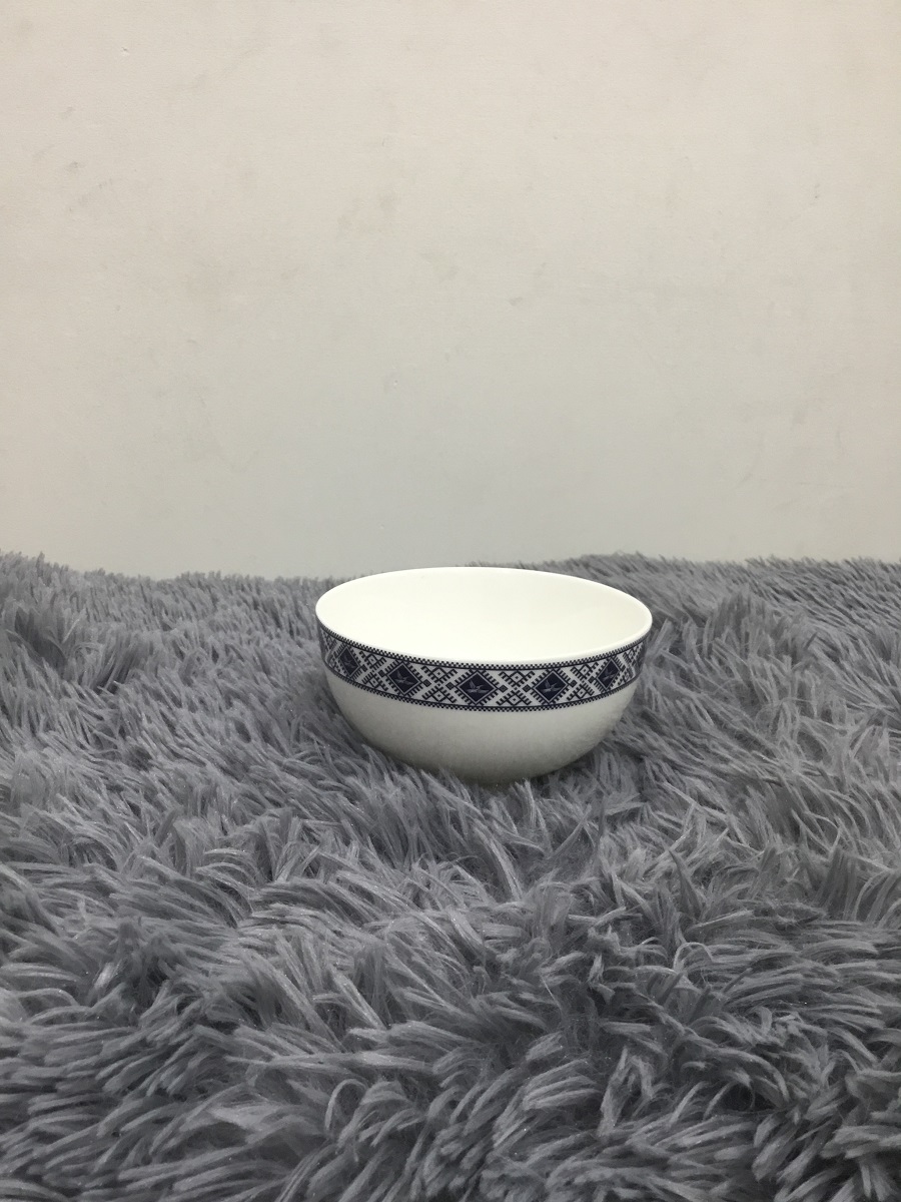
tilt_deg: -14.5
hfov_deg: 45.4
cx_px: 450
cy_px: 601
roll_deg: +1.3
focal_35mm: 31
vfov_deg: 58.4
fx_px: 1076
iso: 100
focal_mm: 3.3
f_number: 2.4
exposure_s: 1/33
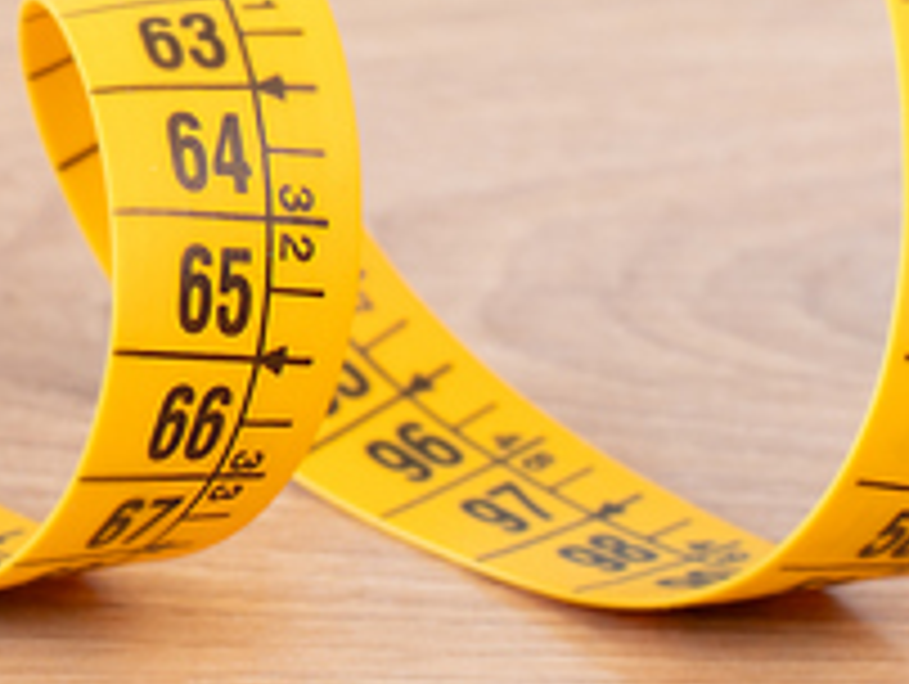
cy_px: -738
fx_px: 13303
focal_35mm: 506
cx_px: -785
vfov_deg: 2.9
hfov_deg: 3.9
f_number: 6.3
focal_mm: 85
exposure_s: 1/3
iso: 100
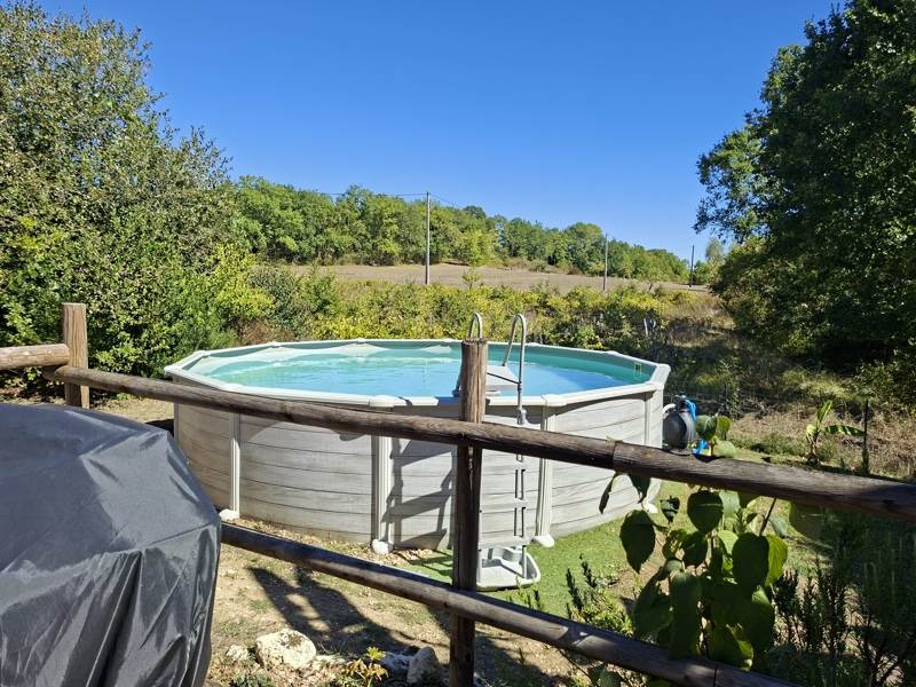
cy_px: 344
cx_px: 458
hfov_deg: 73.9
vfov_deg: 58.9
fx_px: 609
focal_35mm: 23
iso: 40
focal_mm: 5.54
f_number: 1.8
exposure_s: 1/1376
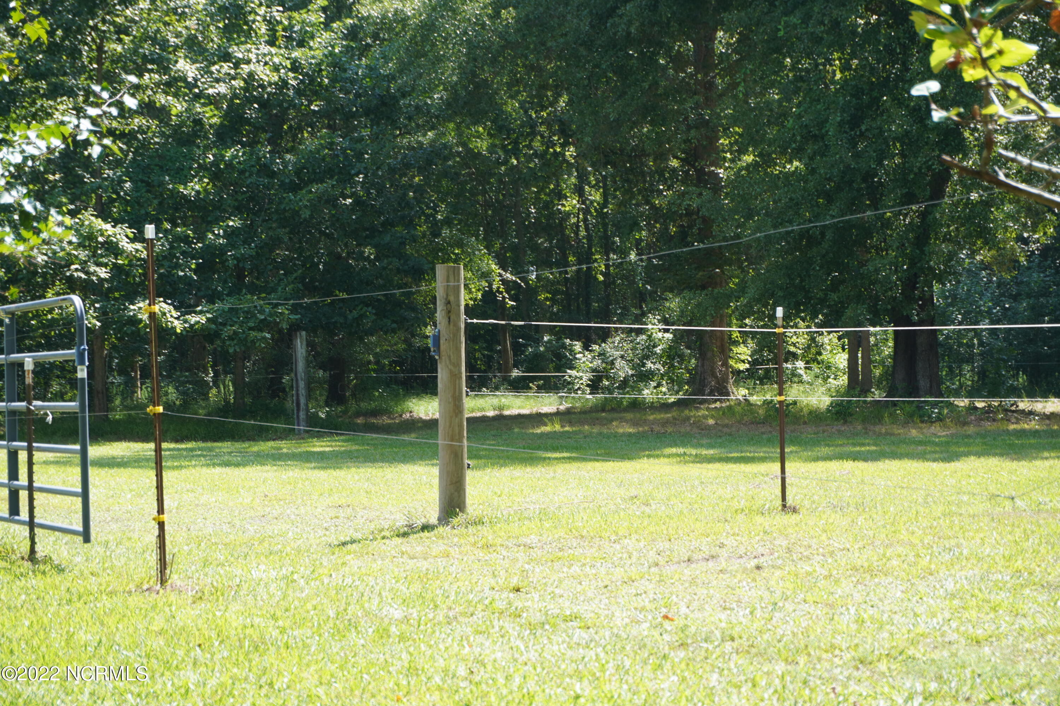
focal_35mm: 75
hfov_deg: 27.0
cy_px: 353
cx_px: 530
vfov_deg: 18.2
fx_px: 2208
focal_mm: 50
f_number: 6.3
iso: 100
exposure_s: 1/100
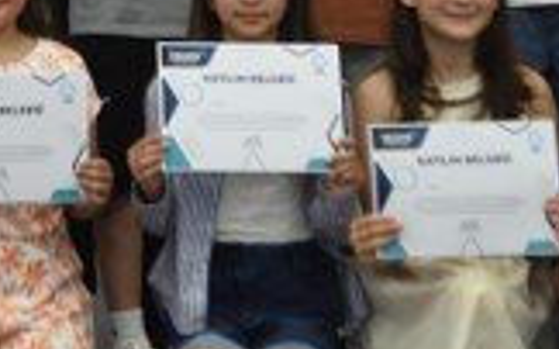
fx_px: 4019
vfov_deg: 4.9
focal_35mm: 264
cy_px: -276
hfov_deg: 7.9
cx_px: -135
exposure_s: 1/100
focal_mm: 70
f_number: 4
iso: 1600
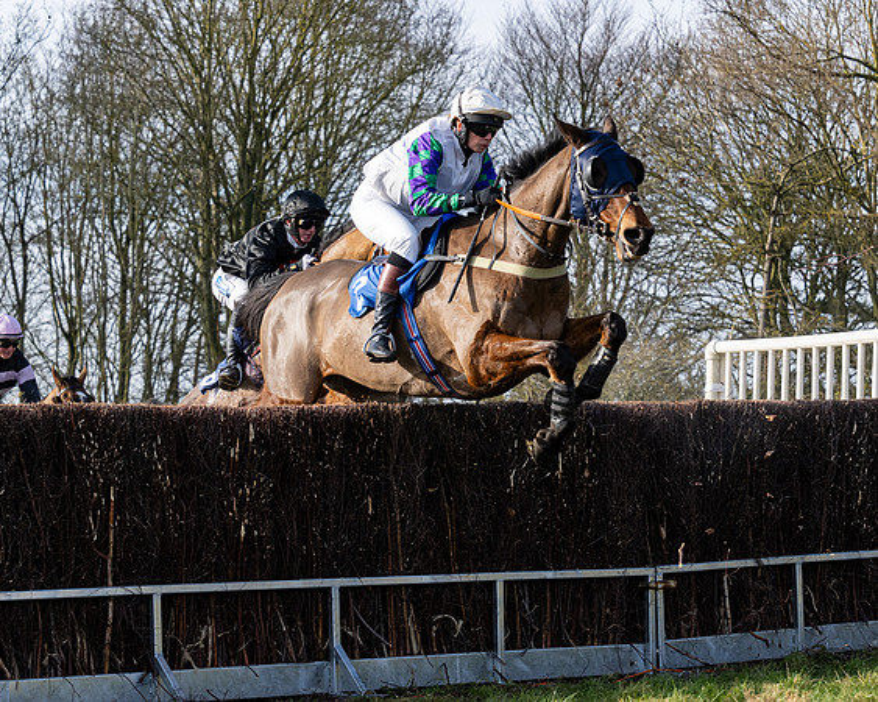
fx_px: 3098
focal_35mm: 119
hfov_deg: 16.1
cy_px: 439
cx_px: 389
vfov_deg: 12.9
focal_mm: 70
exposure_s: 1/1250
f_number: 5
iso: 400
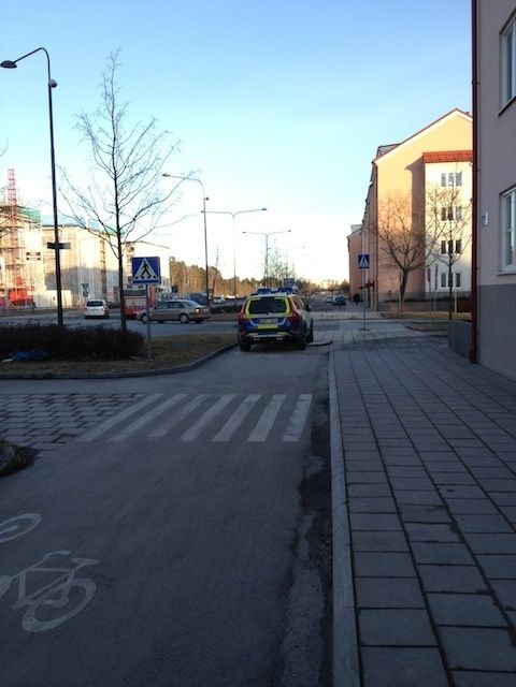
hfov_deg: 40.7
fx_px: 696
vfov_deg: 52.6
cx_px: 258
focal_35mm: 35
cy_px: 344
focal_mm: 4.28
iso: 64
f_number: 2.4
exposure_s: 1/363
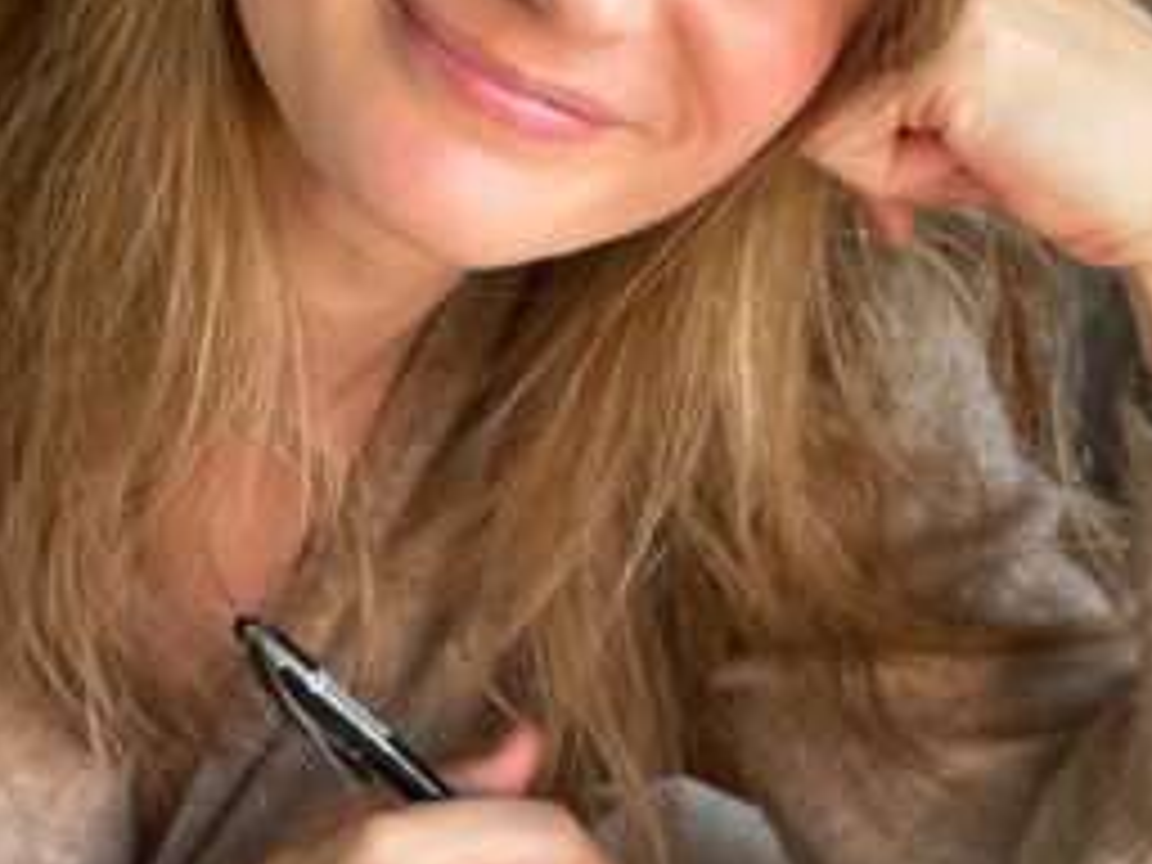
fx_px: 2596
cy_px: 698
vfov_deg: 18.7
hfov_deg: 24.8
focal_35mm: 78
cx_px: 338
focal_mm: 4.2
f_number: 1.6
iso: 64
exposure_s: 1/121
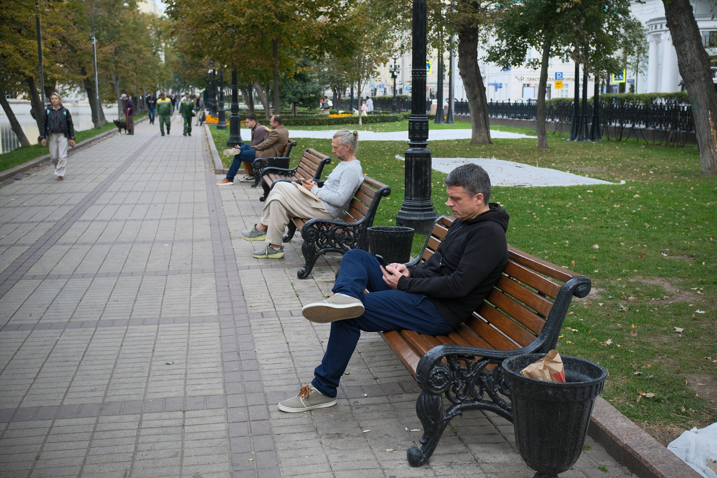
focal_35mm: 41
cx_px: 358
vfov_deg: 32.6
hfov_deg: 47.4
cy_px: 239
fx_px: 817
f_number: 4
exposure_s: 1/450
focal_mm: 27
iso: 640
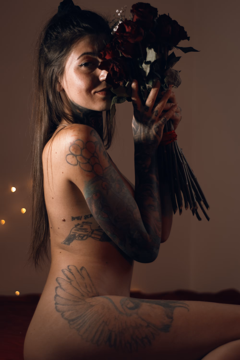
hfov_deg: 18.2
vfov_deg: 27.0
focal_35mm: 75
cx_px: 120
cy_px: 180
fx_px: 750
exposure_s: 1/50
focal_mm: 50
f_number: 1.8
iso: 200
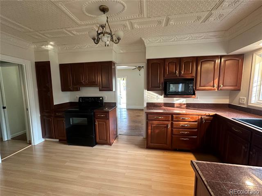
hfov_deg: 102.1
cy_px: 98
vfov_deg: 85.7
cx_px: 131
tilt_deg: -5.9
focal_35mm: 14
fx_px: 106
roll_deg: +0.4
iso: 250
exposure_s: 1/60
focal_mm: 2.22
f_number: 2.2
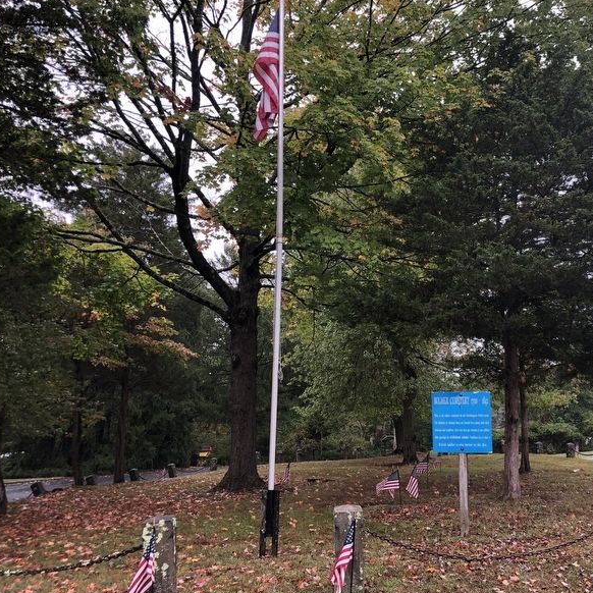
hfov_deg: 47.9
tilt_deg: +11.8
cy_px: 301
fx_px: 659
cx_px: 380
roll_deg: +0.1
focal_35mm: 34
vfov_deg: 48.4
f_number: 1.8
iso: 50
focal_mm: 4
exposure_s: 1/120
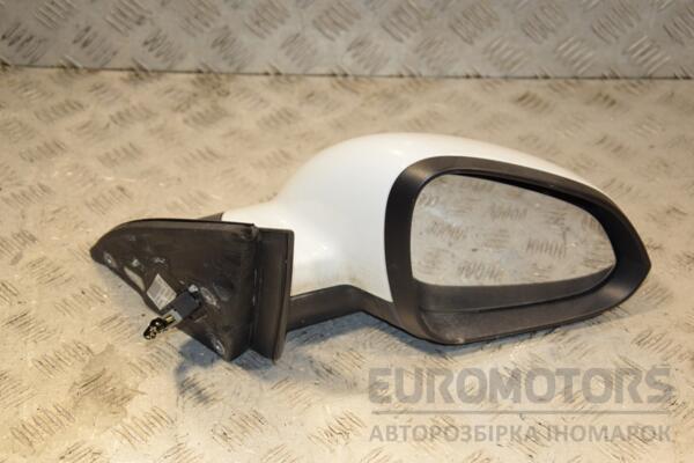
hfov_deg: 28.1
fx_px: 1388
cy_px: 232
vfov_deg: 18.9
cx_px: 347
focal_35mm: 72
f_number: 6.3
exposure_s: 1/200
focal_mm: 48
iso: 800
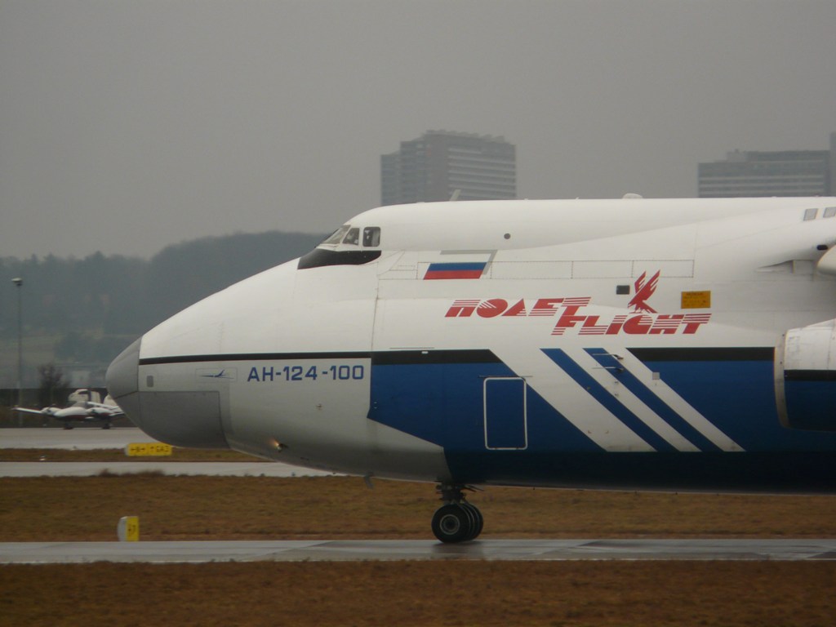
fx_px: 12172
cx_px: 418
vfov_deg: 3.0
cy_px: 314
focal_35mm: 504
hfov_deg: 3.9
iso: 100
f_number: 4.2
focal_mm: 82.8
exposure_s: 1/200
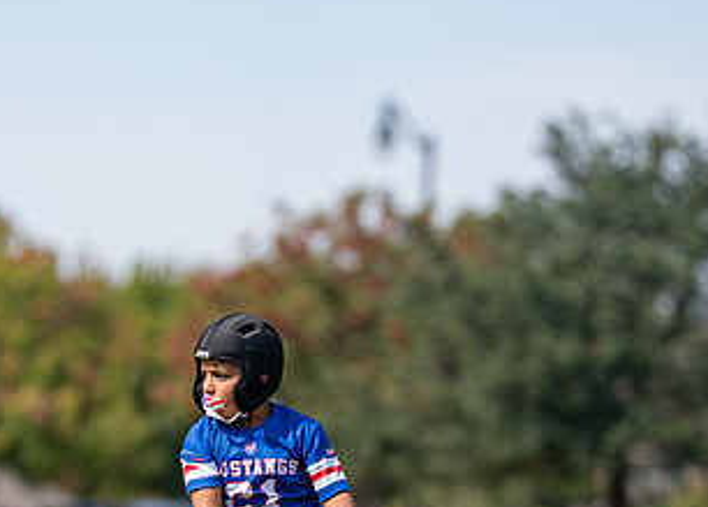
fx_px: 11308
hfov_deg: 3.6
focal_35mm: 562
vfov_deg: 2.6
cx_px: 272
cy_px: 458
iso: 100
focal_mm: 200
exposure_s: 1/1000
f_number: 2.8
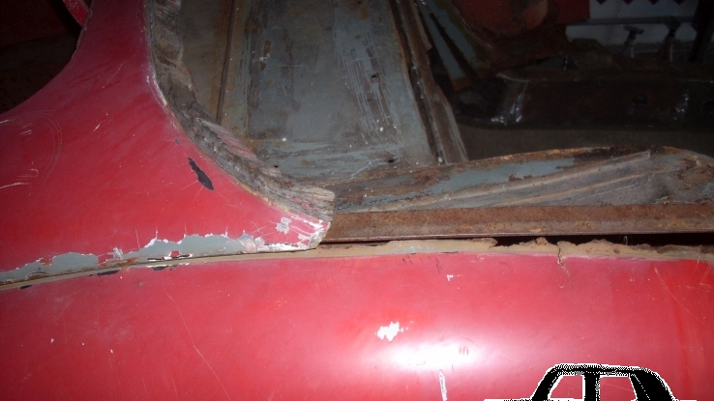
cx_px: 358
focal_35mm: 41
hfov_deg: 49.4
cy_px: 211
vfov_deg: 29.0
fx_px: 776
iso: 64
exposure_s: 1/60
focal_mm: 6.2
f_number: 2.8
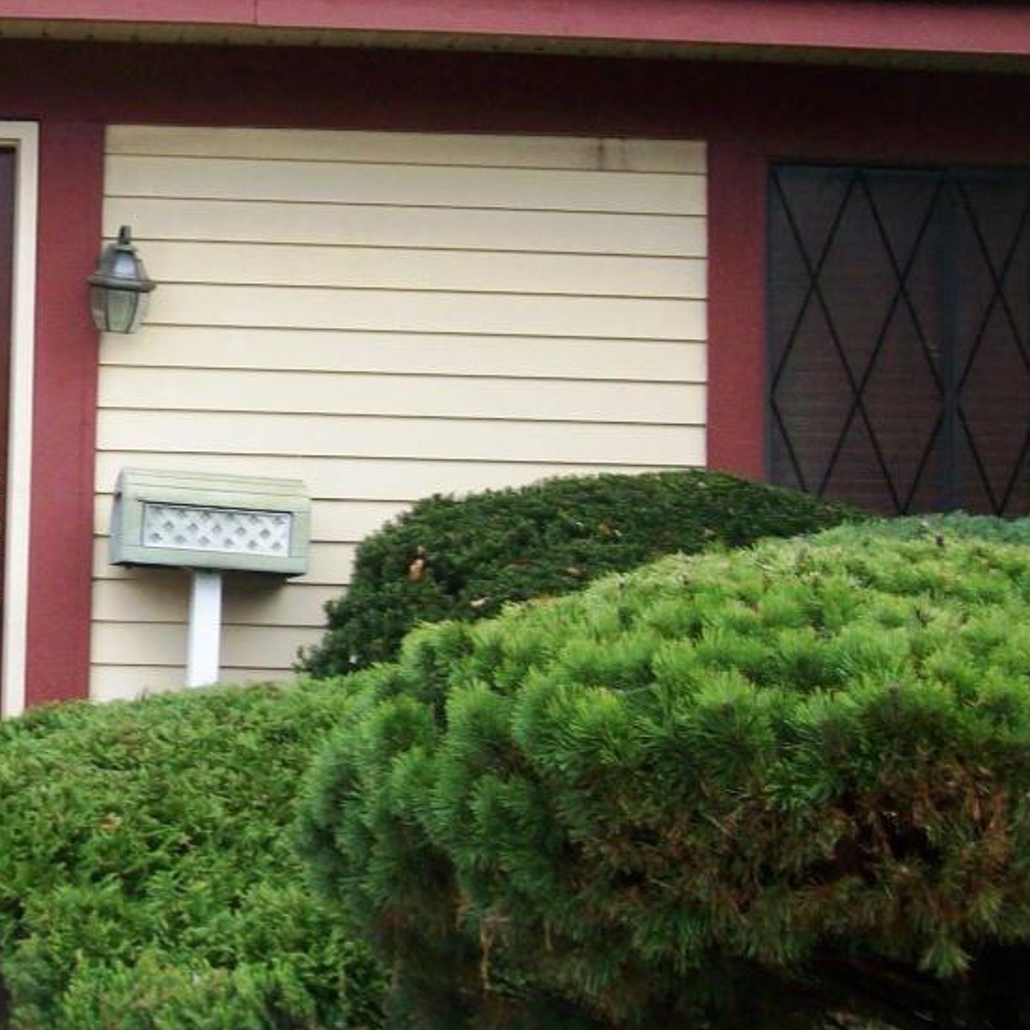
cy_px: 476
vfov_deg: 20.9
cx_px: -116
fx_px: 2794
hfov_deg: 19.9
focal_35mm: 83
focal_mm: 6
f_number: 2.7
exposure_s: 1/193
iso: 80
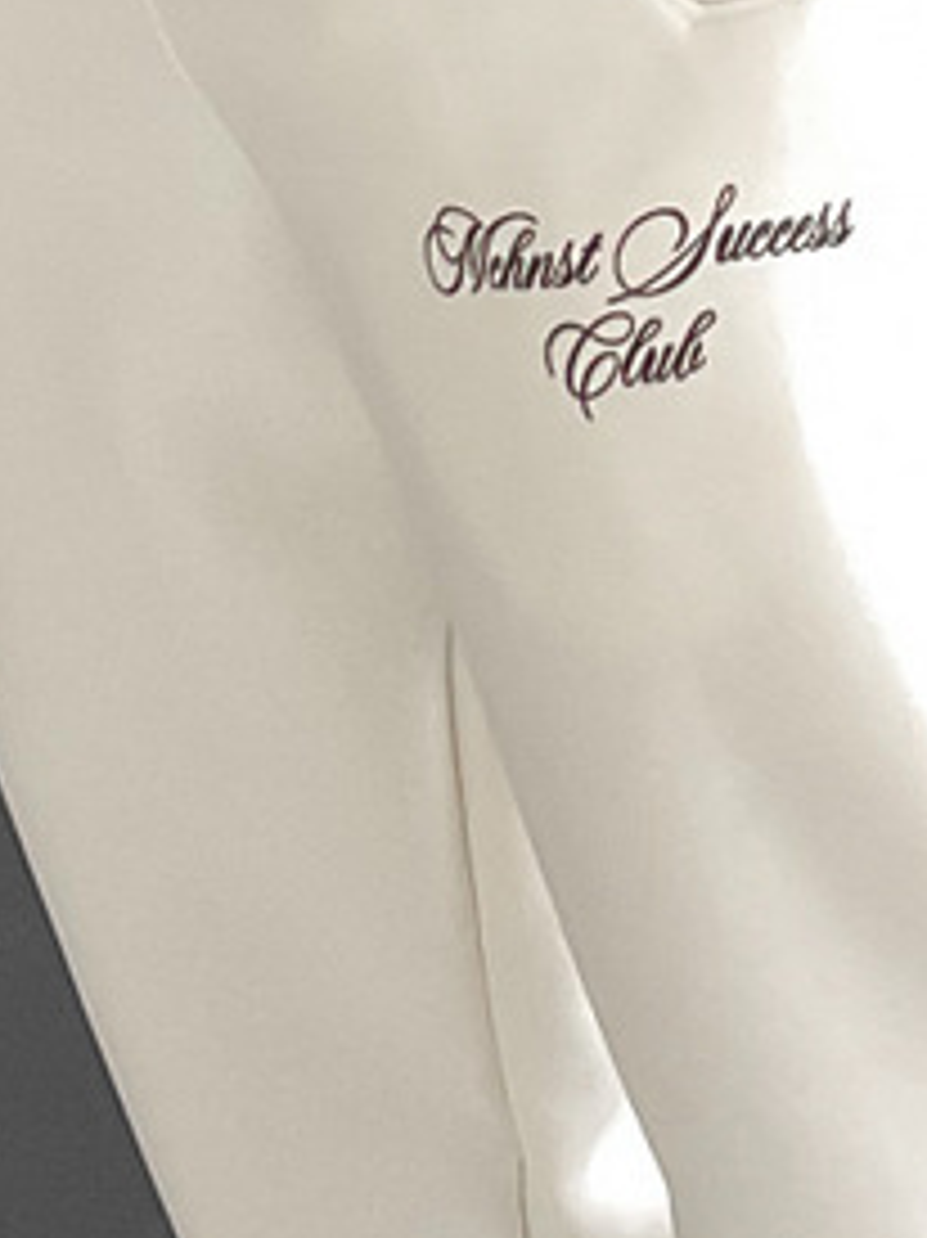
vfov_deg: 11.3
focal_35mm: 169
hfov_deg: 8.8
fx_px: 6039
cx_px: 806
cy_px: -531
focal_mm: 3
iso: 50
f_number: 1.8
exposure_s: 1/120
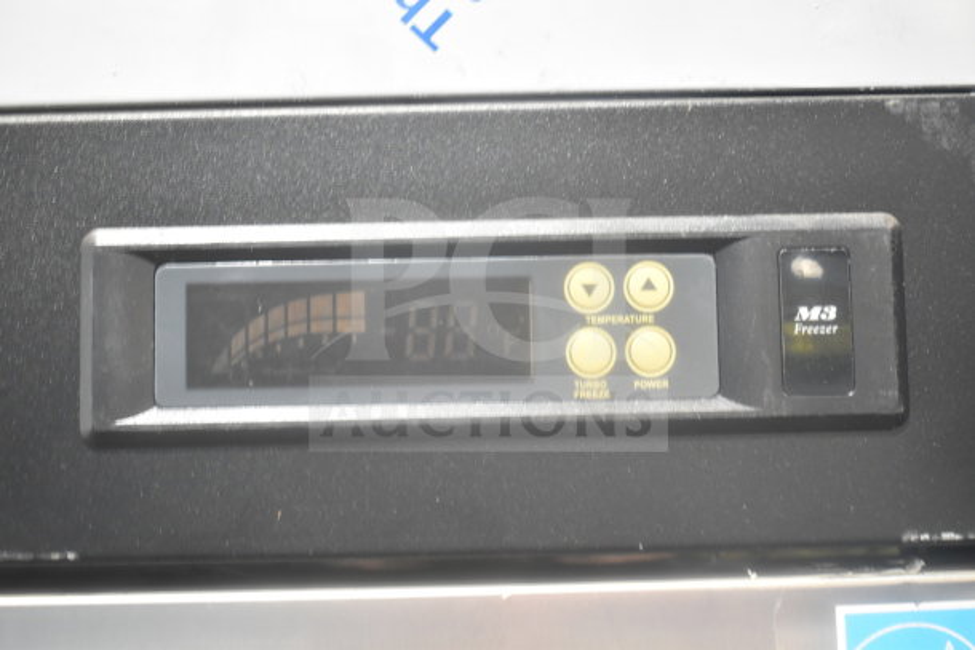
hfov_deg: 42.3
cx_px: 488
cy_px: 325
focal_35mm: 46
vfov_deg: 29.0
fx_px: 1260
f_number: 4.2
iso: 1600
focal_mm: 31
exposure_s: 1/50
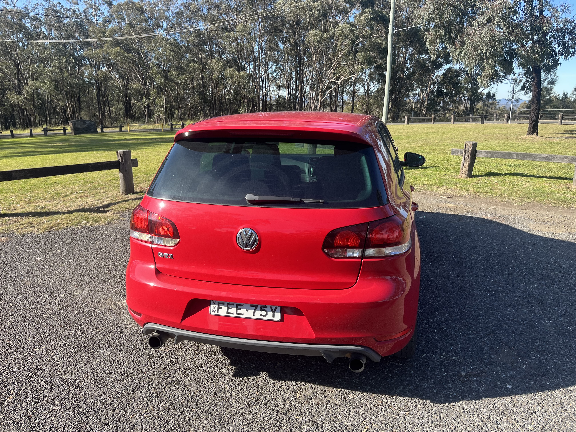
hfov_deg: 67.3
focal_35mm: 26
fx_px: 433
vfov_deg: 53.1
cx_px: 288
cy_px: 216
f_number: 1.6
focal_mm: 5.1
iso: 50
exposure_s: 1/816
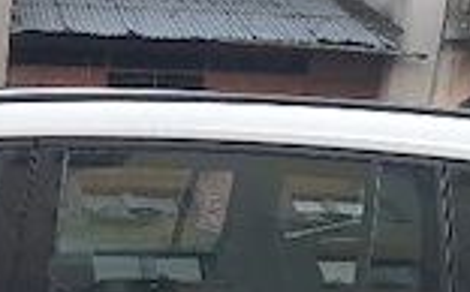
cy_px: 596
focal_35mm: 102
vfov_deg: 11.4
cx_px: -105
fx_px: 1305
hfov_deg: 19.2
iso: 32
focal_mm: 4.6
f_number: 2
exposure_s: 1/50
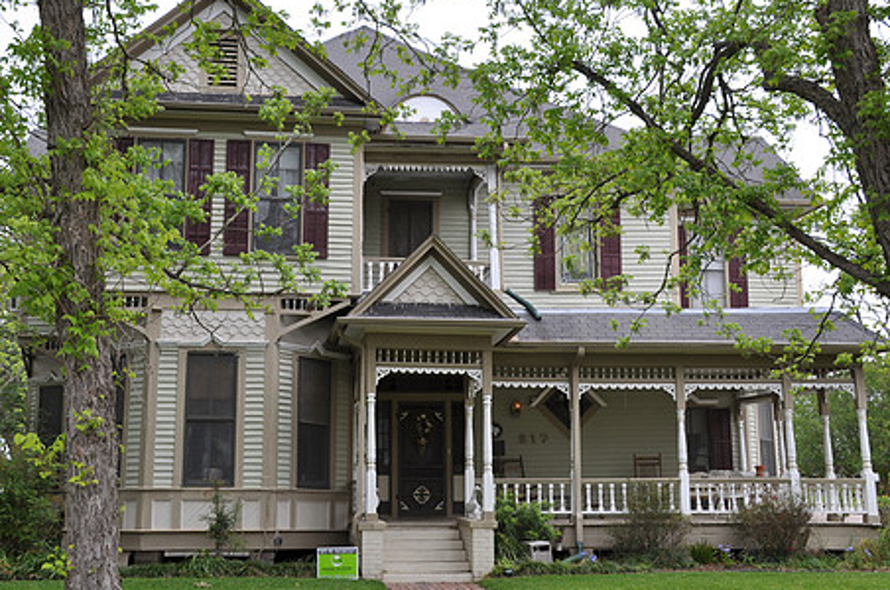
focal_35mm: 50
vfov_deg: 26.9
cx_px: 382
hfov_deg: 39.6
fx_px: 1234
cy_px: 259
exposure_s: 1/60
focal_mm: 26
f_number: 8
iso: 200
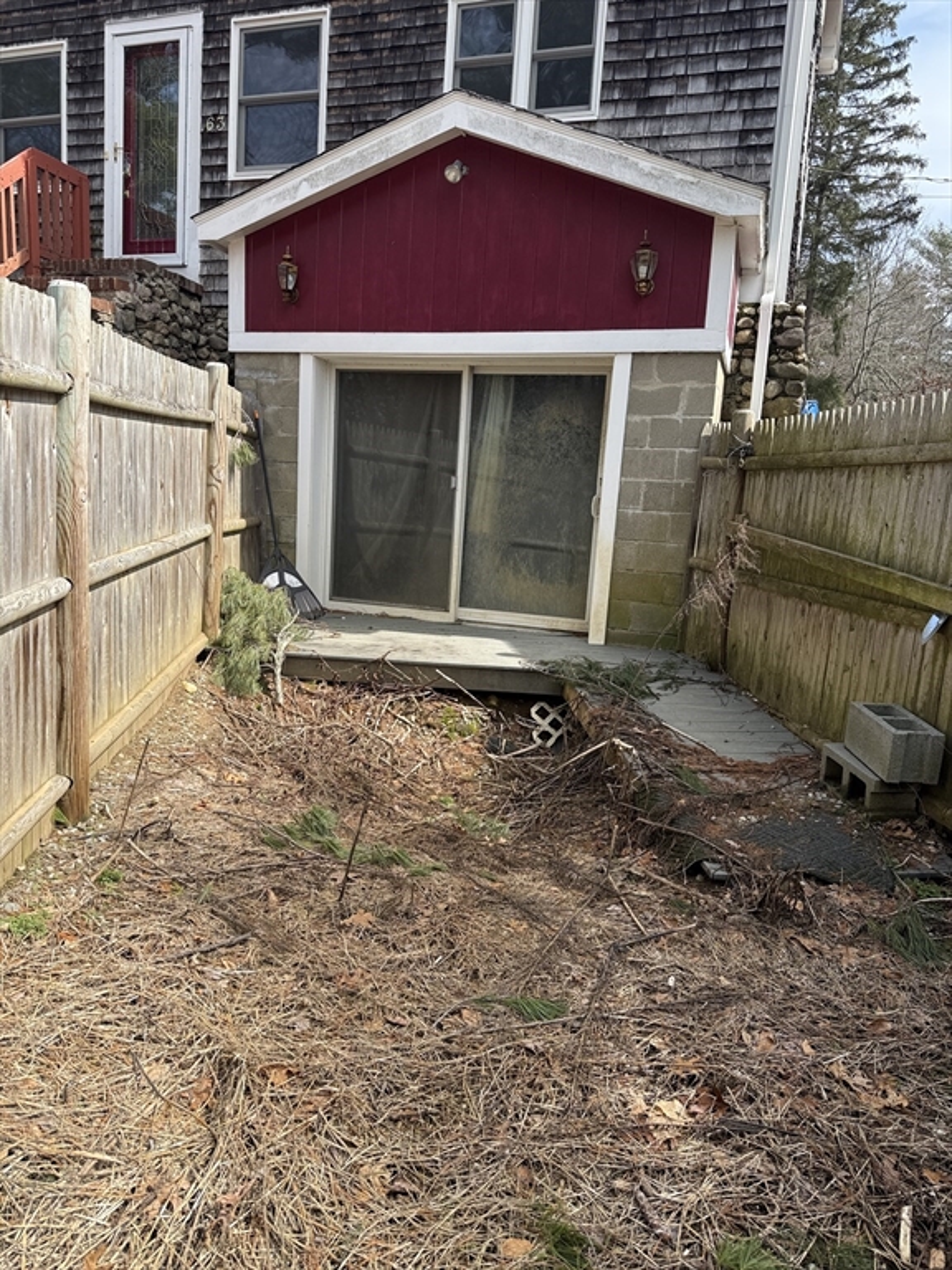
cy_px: 635
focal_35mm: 24
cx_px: 476
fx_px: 880
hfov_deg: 56.8
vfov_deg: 71.6
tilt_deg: -8.0
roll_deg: -1.9
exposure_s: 1/1585
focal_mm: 6.76
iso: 80
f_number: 1.78
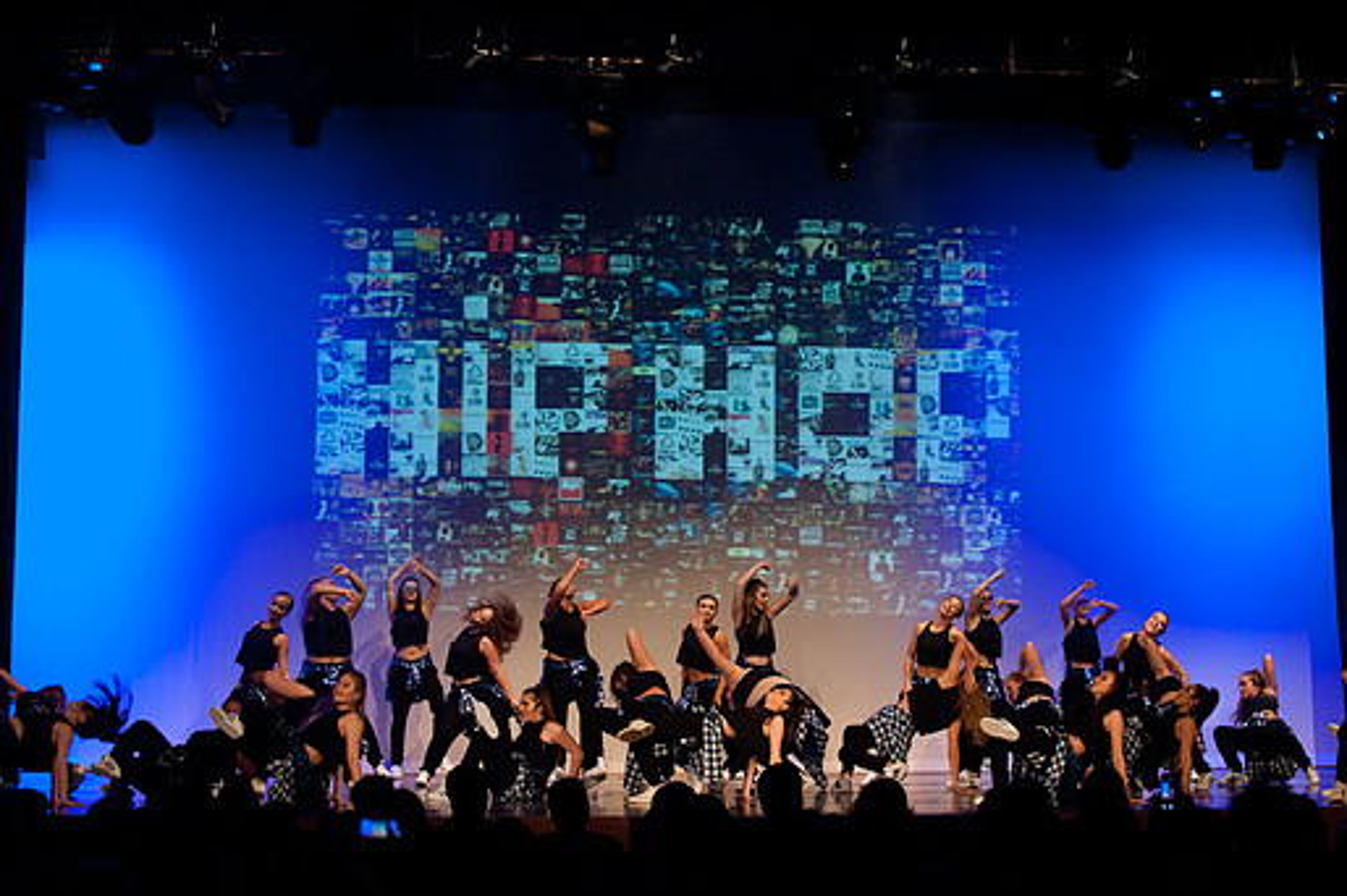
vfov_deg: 17.3
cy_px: 456
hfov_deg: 25.7
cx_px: 713
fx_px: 2954
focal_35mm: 79
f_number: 4
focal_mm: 70
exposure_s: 1/200
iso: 3200
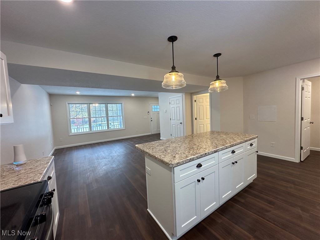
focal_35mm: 14
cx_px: 160
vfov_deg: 85.7
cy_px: 120
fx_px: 129
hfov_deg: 102.1
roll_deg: +2.8
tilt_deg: -2.2
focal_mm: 2.22
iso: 125
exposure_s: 1/120
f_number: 2.2
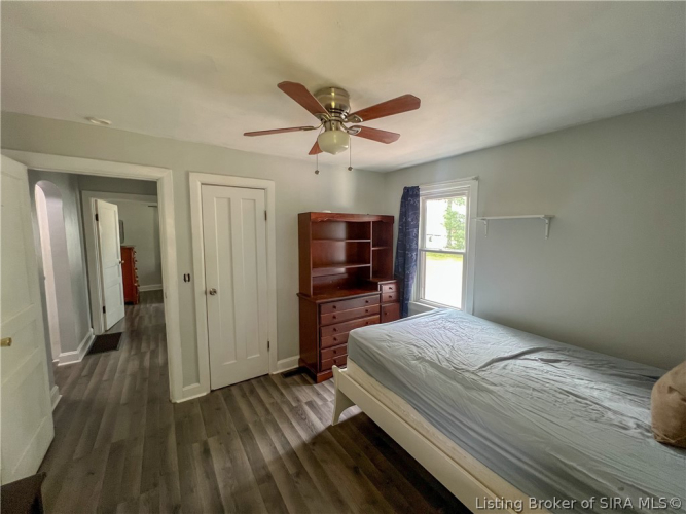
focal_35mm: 13
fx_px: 258
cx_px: 343
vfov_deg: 89.9
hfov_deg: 106.2
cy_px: 257
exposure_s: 1/60
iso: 200
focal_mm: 1.57
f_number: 1.8
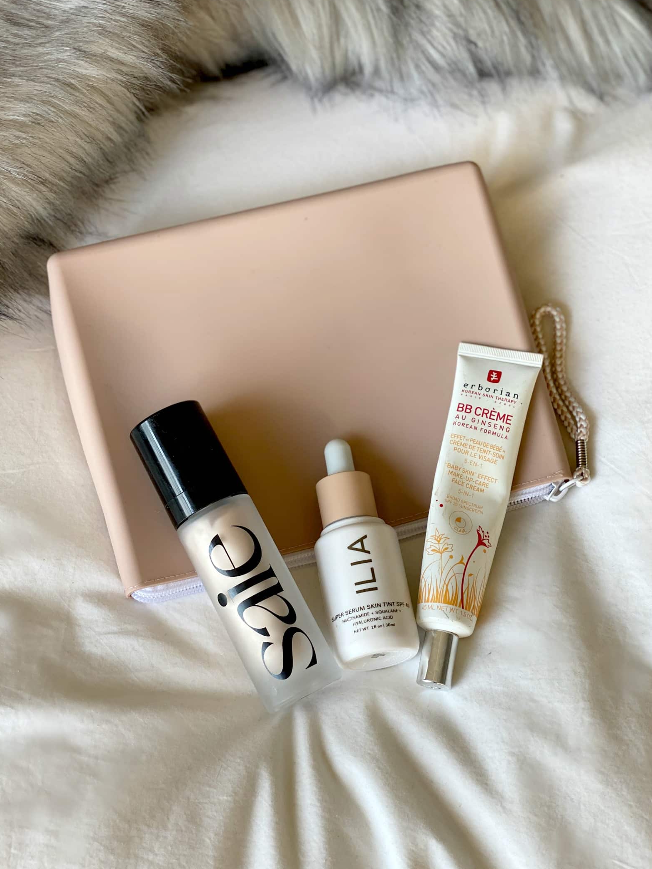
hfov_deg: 27.5
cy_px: 437
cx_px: 330
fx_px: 1331
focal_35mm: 53
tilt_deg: -58.9
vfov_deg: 36.2
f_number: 2
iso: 50
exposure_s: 1/122
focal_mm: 6
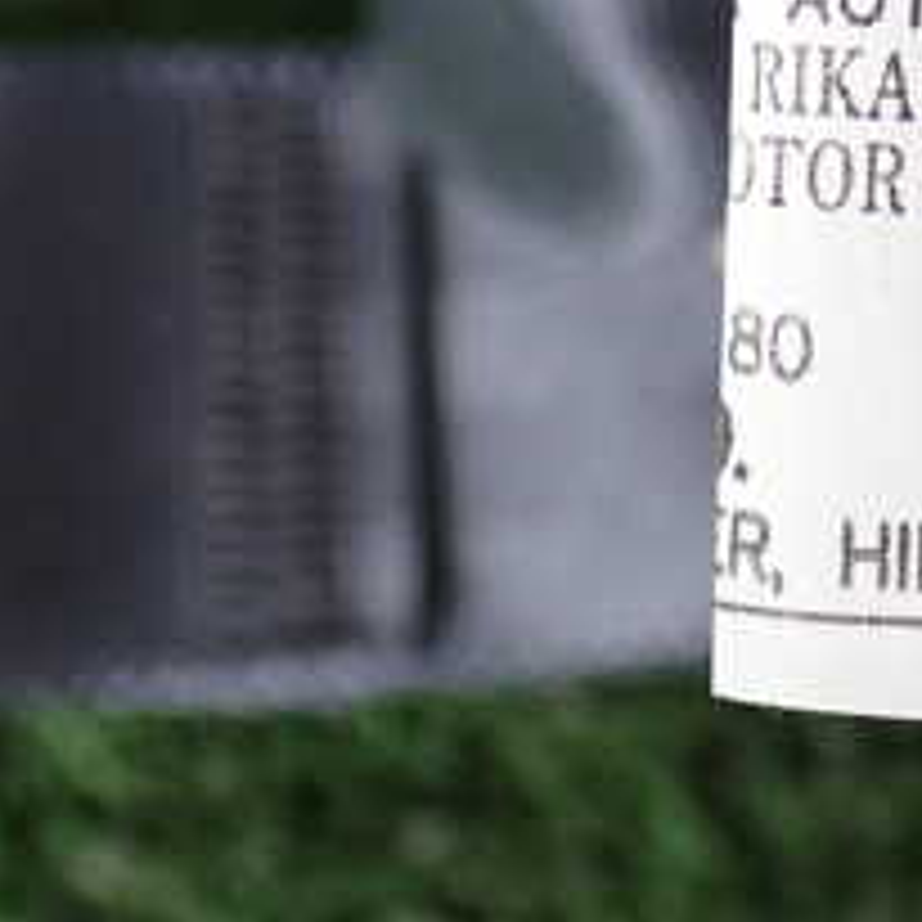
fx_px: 3194
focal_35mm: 106
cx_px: 837
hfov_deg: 16.2
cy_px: 67
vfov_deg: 16.2
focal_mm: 7.31
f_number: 2.8
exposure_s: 1/40
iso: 640
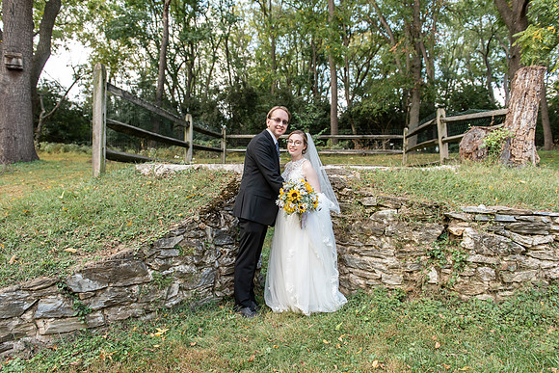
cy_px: 189
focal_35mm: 25
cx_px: 277
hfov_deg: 71.5
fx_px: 389
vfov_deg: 51.3
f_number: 3.5
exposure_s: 1/400
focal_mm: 24
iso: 400
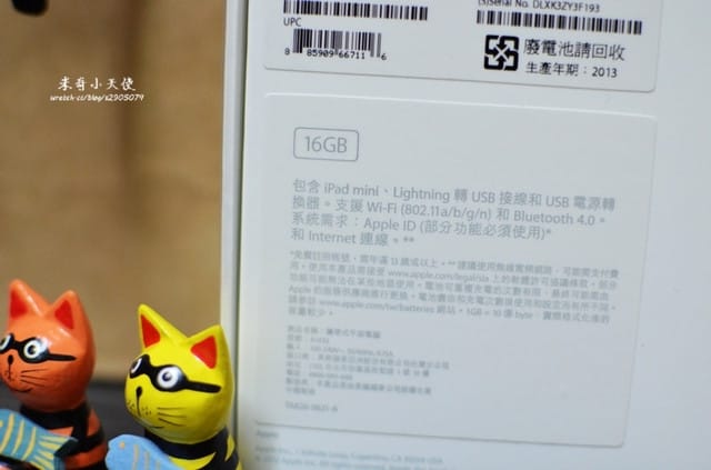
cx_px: 356
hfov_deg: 37.9
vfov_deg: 25.6
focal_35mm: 52
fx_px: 1034
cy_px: 235
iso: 1600
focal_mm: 35
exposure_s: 1/125
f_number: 2.5
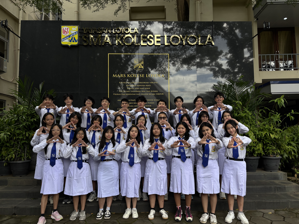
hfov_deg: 67.3
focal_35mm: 26
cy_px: 112
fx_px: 225
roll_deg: +1.0
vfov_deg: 53.1
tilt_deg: +3.9
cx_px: 150
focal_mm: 5.96
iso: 50
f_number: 1.6
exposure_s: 1/1220
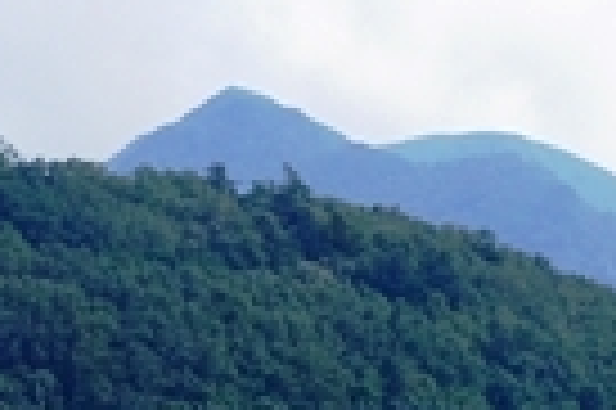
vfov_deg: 2.8
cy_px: 915
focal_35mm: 482
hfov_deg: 4.3
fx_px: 8236
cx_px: 706
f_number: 13
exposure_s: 1/200
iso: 200
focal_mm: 55
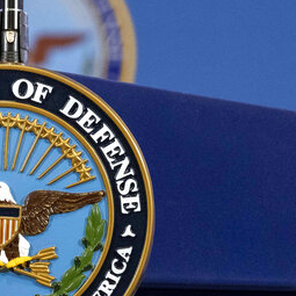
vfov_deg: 2.2
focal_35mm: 812
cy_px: 208
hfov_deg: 2.2
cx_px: -1
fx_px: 7856
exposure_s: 1/320
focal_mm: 238
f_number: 5.6
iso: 5000
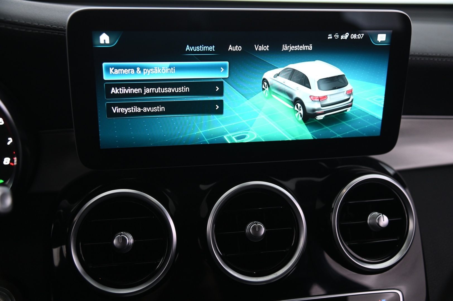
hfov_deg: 50.7
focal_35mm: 38
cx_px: 226
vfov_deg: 35.0
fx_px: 478
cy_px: 150
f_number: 4
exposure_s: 1/30
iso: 2000
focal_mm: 38
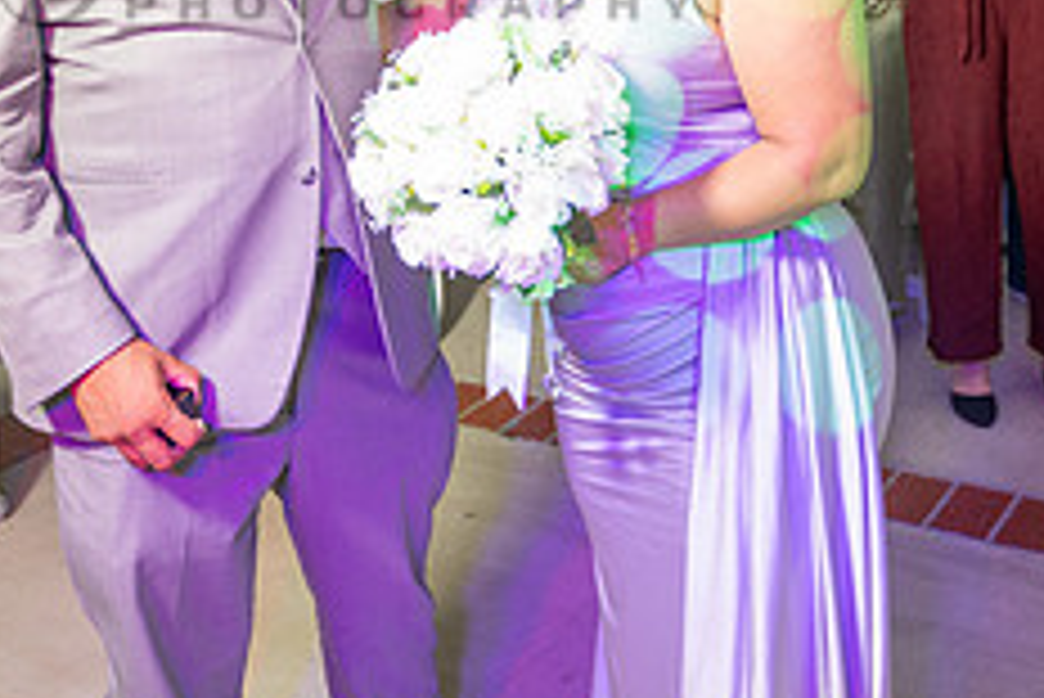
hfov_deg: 33.1
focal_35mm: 60
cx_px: 351
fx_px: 1741
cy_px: -56
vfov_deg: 21.6
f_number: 2.8
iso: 250
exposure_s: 1/125
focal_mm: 24
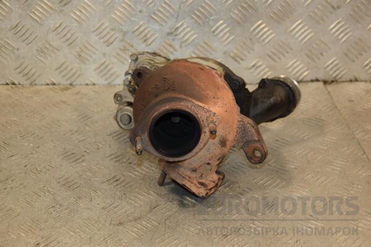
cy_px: 124
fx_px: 696
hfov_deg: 29.9
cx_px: 186
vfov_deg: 20.2
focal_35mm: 68
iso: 800
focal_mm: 45
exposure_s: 1/160
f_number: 4.8
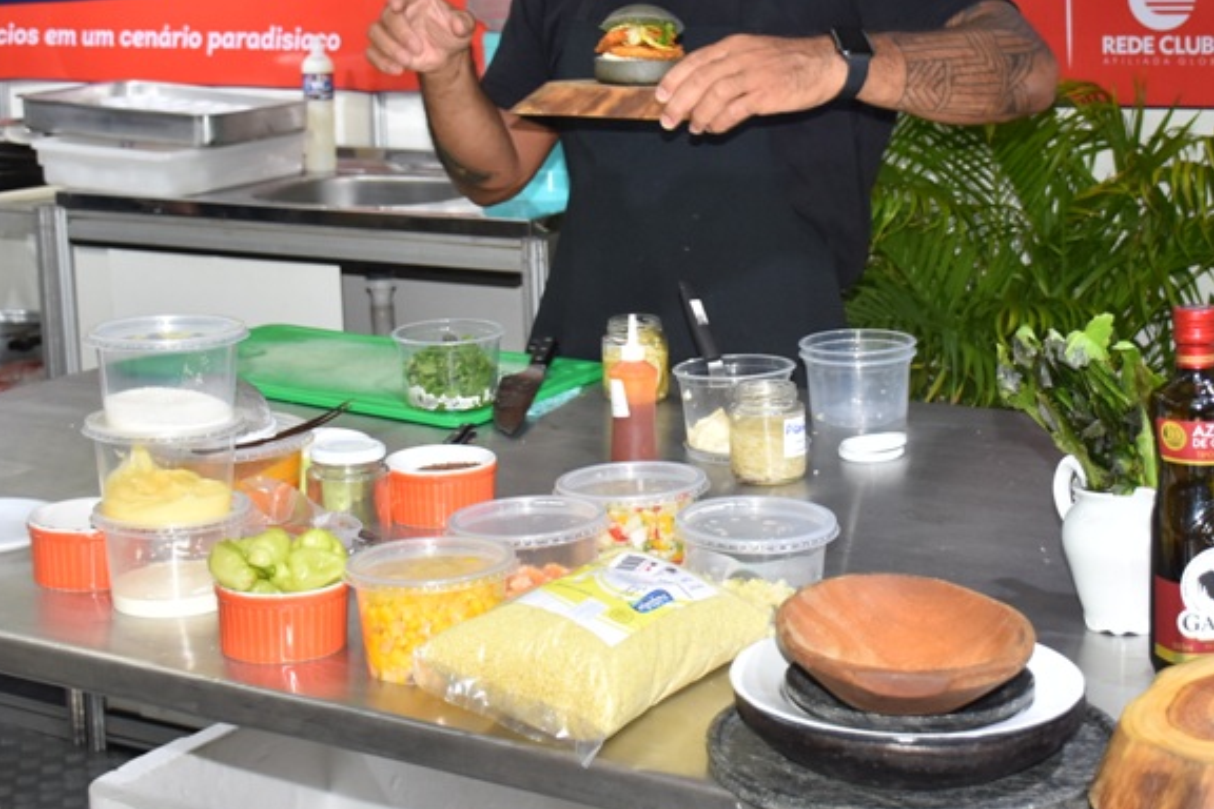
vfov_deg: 21.1
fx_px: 2158
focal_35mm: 64
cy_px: 212
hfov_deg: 31.4
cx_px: 696
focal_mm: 24
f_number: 3.8
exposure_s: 1/60
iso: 450
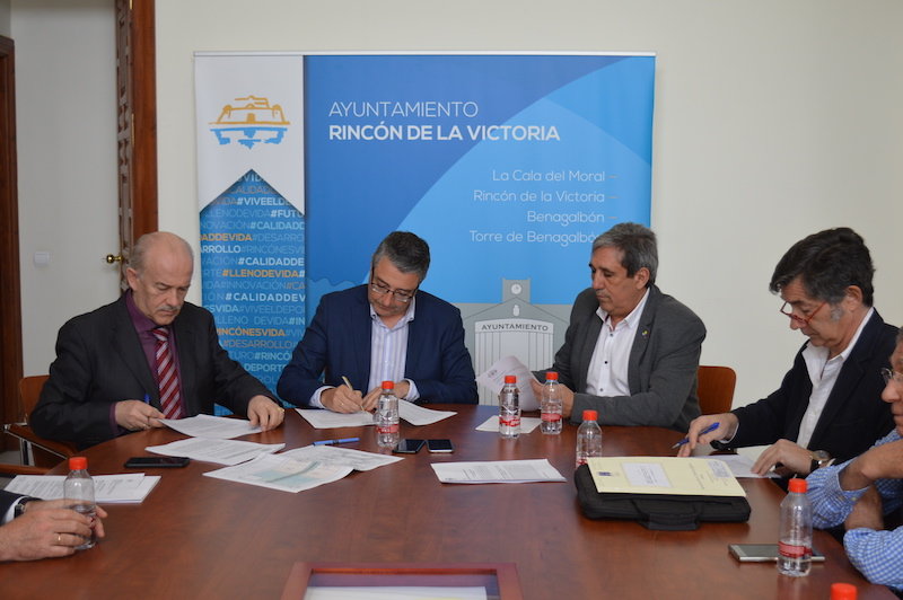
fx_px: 1203
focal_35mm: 48
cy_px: 300
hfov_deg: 41.1
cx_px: 452
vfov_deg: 28.0
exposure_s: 1/100
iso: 400
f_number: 5
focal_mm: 32
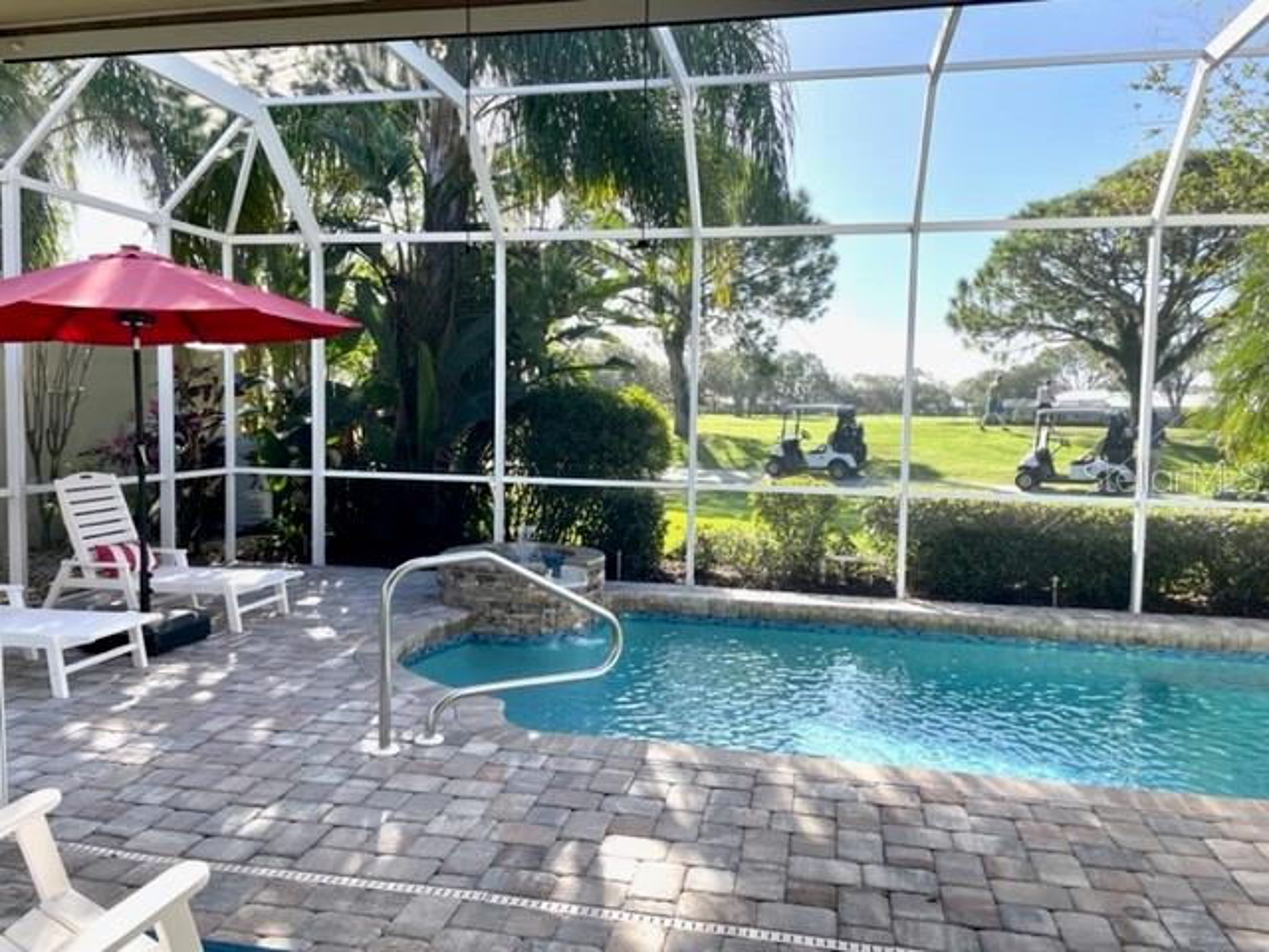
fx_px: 953
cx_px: 634
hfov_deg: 67.3
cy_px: 476
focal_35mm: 26
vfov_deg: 53.1
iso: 32
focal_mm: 4.2
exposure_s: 1/739
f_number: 1.6
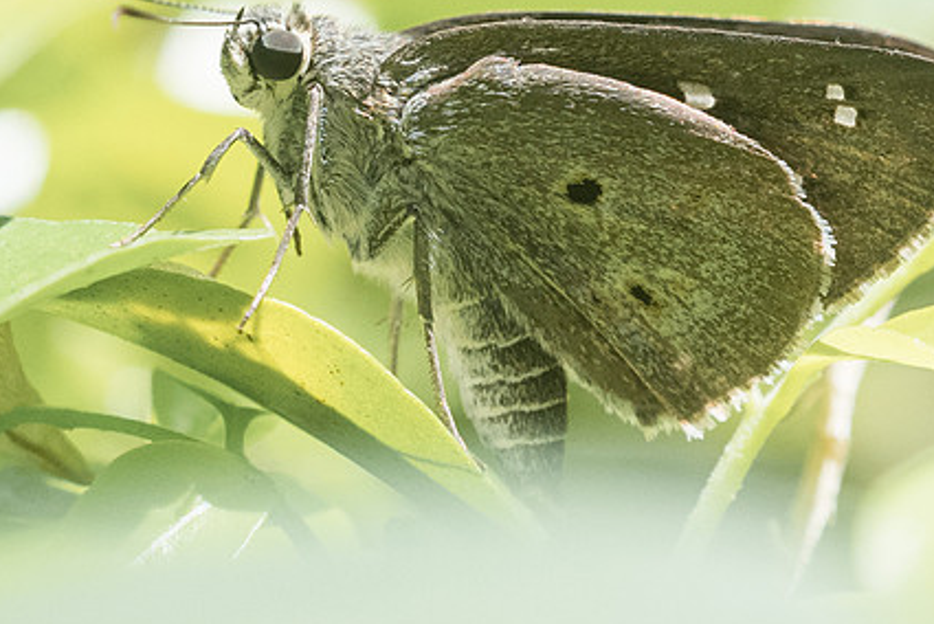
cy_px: 156
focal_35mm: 693
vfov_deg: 2.0
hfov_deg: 3.0
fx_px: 17991
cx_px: 400
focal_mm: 150
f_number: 7.1
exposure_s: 1/2000
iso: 800
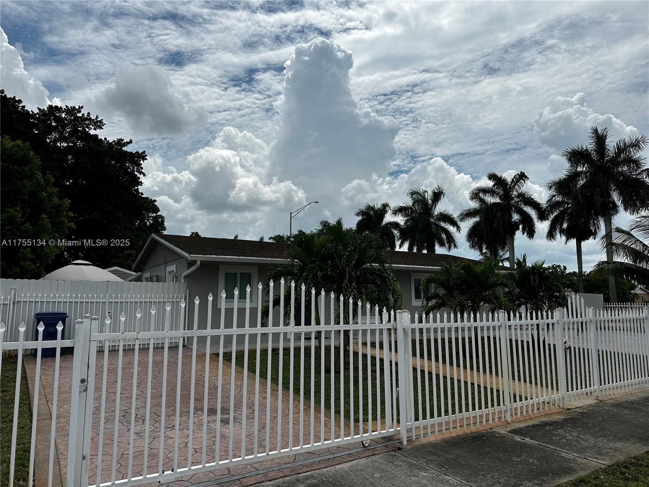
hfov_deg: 71.6
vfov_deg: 56.8
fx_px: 450
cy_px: 244
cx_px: 324
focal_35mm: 24
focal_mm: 6.86
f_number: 1.78
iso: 80
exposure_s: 1/12048
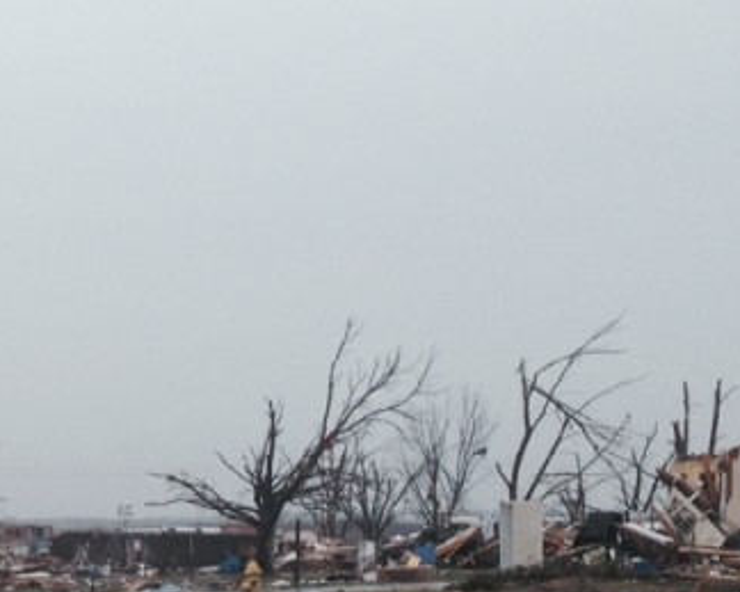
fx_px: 2365
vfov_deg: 14.2
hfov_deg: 17.3
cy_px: 455
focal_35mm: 108
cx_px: -21
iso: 50
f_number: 2.4
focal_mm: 4.28
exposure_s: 1/506
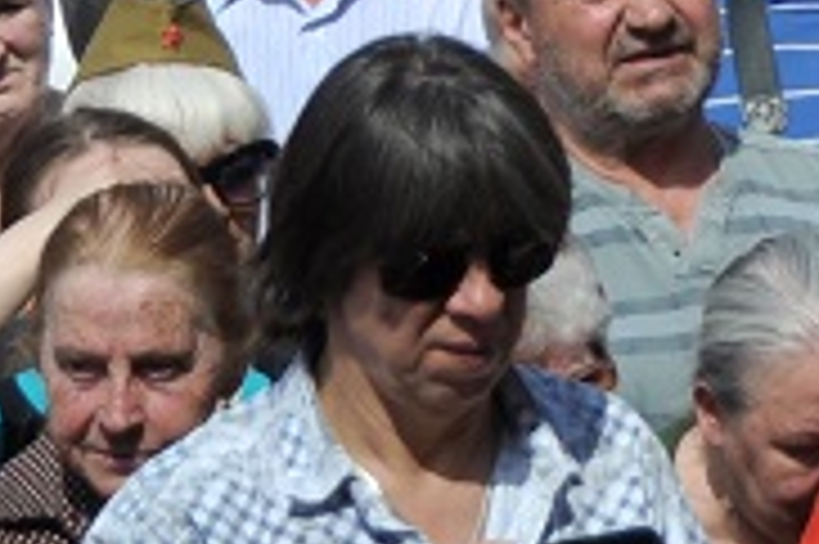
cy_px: -510
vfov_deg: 2.9
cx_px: 1366
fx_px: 10614
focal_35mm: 467
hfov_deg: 4.4
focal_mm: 44
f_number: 5.6
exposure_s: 1/1000
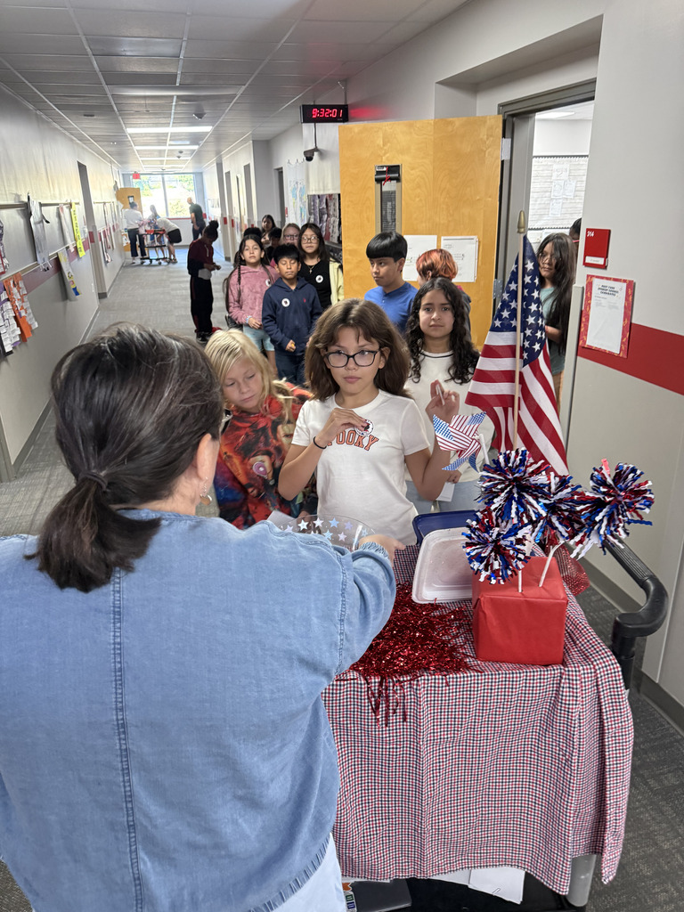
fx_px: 632
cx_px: 342
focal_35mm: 24
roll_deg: -0.6
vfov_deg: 71.6
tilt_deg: -17.7
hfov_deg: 56.8
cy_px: 456
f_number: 1.78
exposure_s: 1/60
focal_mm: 6.76
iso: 320
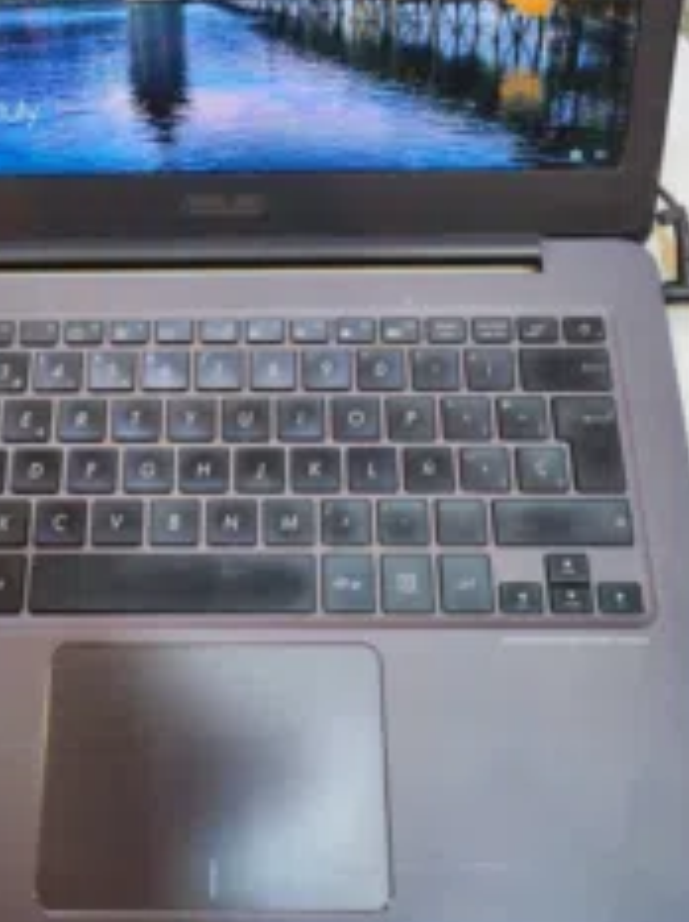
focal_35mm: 43
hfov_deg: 33.3
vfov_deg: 42.1
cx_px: 246
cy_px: 196
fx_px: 1144
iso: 382
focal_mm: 4.7
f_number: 1.79
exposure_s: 1/50
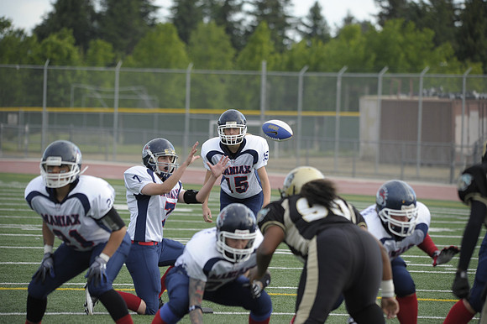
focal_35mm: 290
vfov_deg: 4.7
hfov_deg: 7.1
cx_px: 244
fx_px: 3921
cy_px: 162
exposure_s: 1/1000
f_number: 6
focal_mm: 290
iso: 900
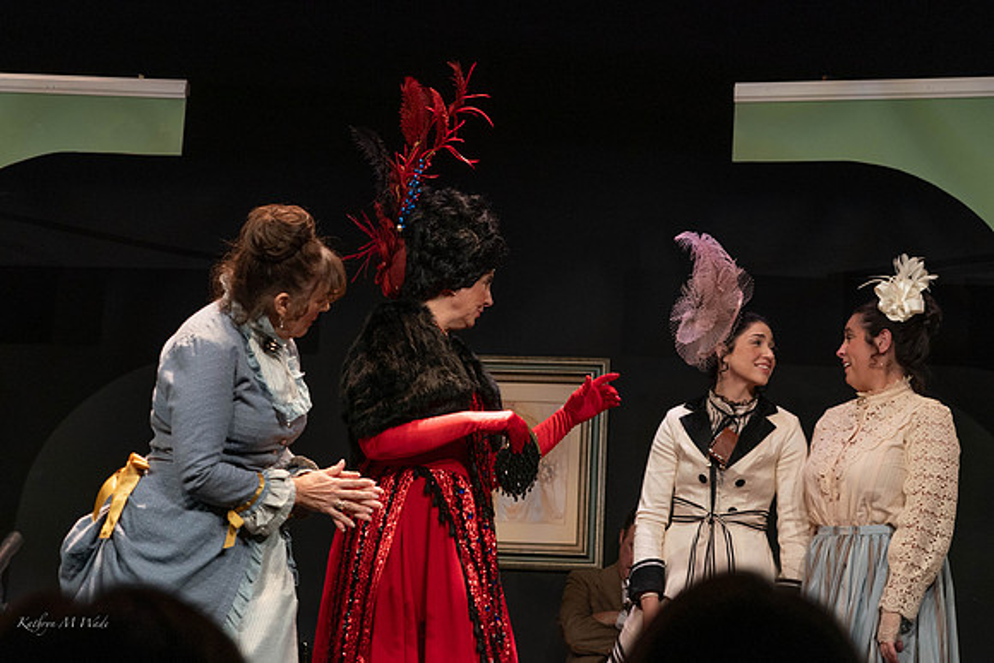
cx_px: 469
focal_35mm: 82
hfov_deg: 24.7
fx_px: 2274
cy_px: 330
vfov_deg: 16.6
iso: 2000
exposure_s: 1/200
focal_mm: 75
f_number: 5.6
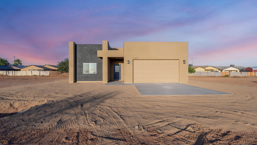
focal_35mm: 17
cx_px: 129
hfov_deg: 95.9
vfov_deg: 63.9
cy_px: 73
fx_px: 116
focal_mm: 16
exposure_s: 1/6400
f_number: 8
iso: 160
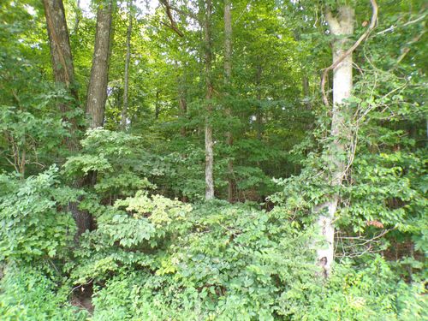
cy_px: 160
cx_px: 214
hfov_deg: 71.6
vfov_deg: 56.8
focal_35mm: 24
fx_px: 297
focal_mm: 4.3
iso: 109
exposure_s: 1/34
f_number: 3
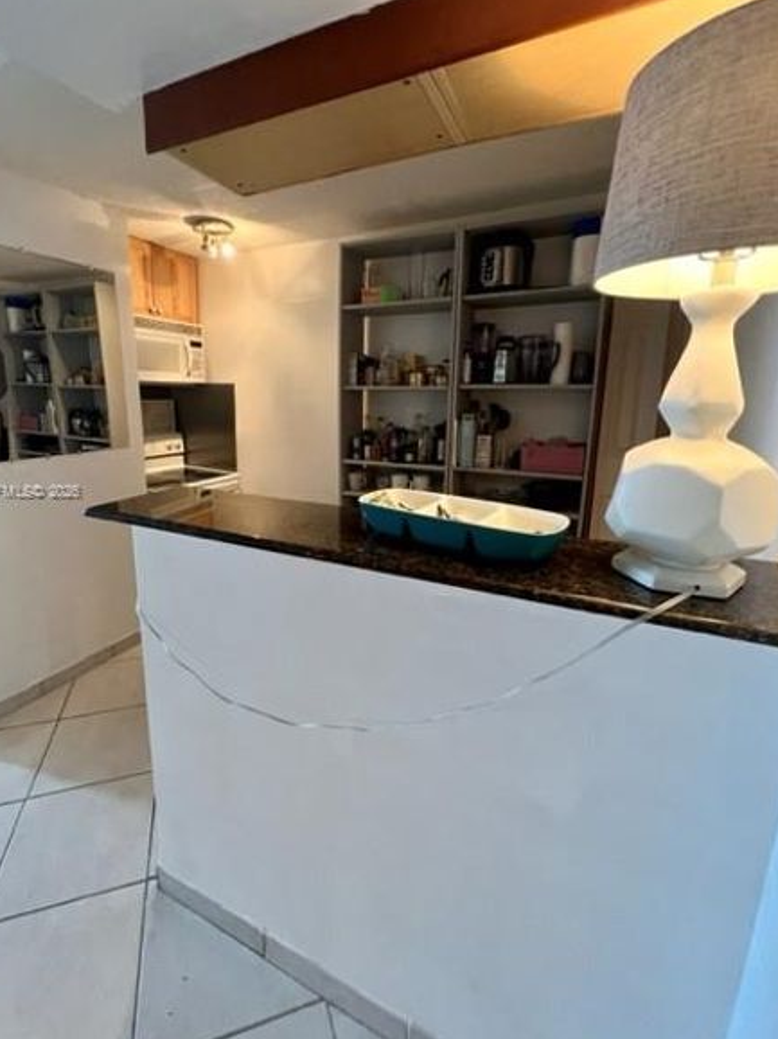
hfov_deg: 81.3
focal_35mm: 15
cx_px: 341
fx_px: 450
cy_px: 492
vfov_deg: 98.1
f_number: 1.8
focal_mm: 1.57
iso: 320
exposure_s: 1/60
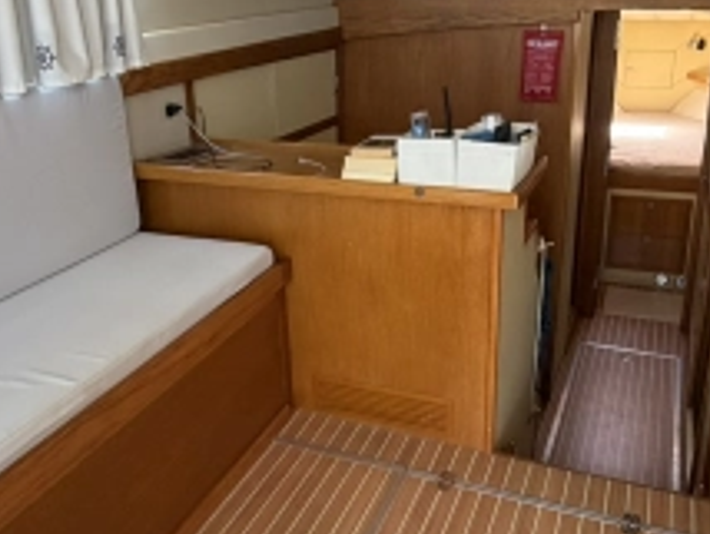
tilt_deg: -19.1
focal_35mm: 36
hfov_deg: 51.3
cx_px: 368
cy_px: 247
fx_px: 739
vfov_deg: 39.7
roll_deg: +1.0
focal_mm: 2.22
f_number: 2.2
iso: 250
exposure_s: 1/121
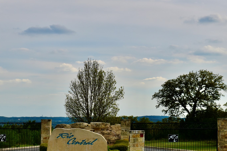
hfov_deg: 21.4
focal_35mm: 95
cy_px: 88
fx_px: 599
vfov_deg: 14.4
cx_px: 83
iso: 100
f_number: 9
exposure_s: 1/320
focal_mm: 40
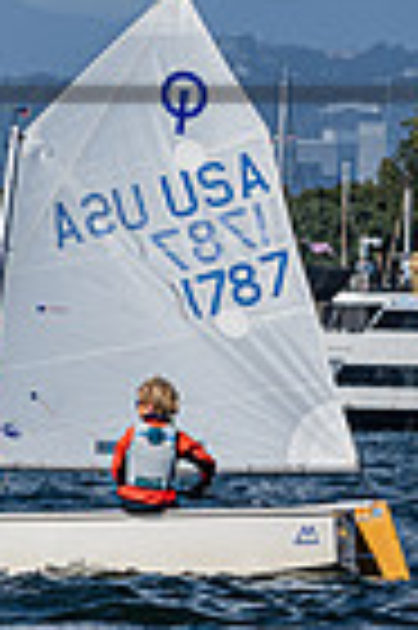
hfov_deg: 1.6
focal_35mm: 830
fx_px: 14491
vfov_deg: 2.5
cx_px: -876
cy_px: 200
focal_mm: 200
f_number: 9
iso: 320
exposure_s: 1/1250
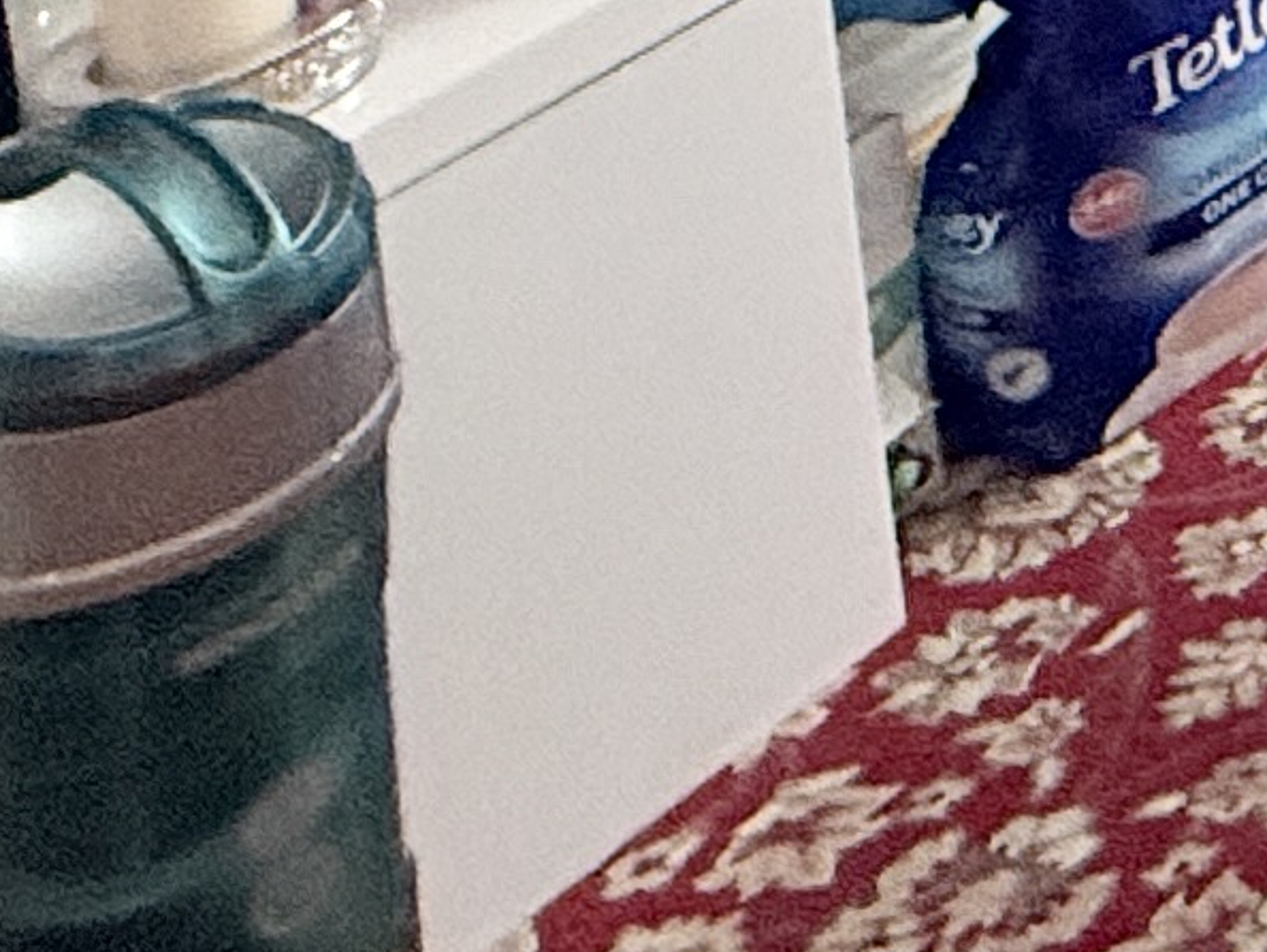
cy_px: -1594
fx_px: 3479
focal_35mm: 95
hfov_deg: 13.6
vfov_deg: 11.6
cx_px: 3180
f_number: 2.2
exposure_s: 1/79
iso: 320
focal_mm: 2.22
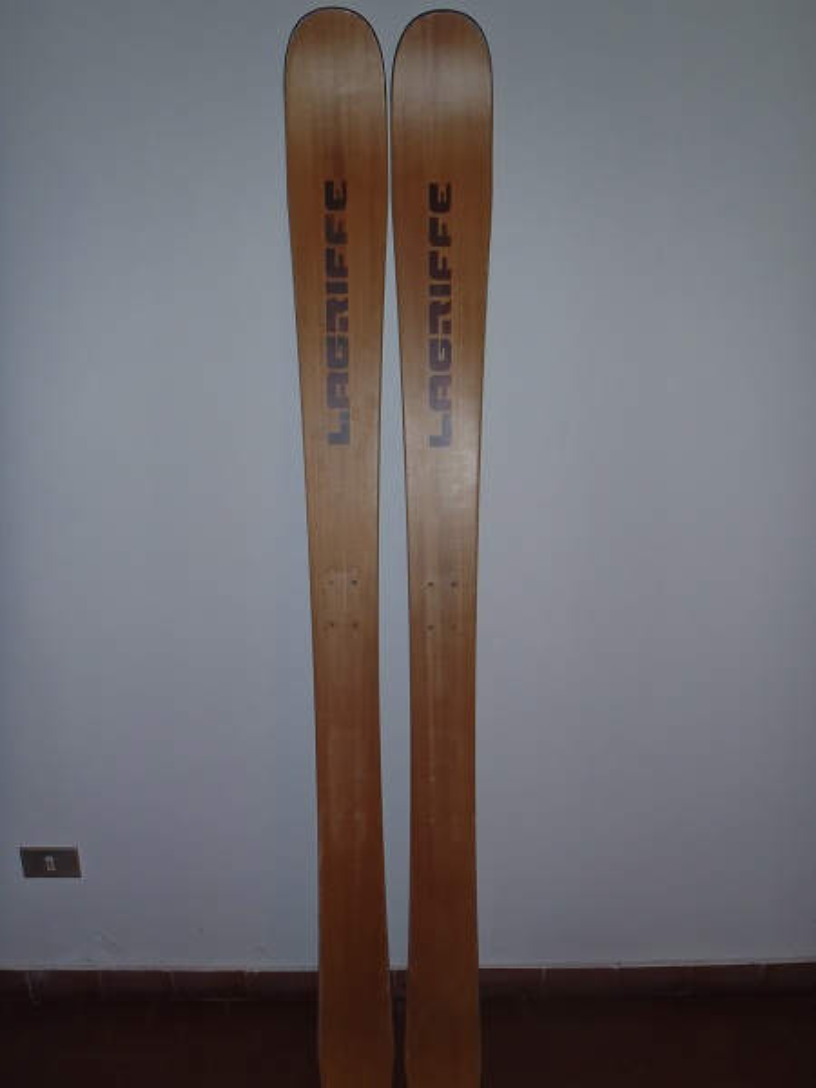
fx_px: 880
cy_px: 544
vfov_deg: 63.4
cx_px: 408
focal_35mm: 28
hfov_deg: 49.7
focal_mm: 5
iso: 100
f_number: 3.9
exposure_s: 1/30
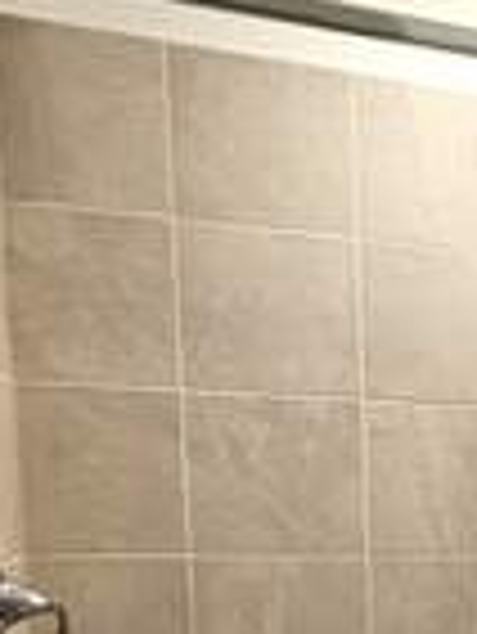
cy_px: 636
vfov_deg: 30.3
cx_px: 918
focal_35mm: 59
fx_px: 1082
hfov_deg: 18.1
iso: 160
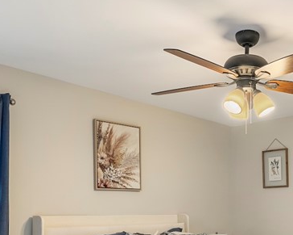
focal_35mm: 43
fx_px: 371
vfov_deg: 33.8
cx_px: 241
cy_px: 194
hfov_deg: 41.0
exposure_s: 1/2
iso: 400
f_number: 6.3
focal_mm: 15.3
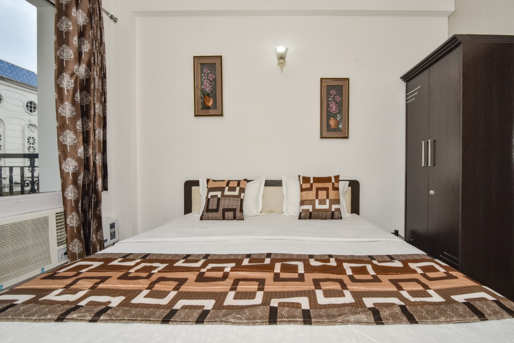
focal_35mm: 16
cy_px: 172
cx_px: 257
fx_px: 229
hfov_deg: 96.7
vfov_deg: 73.8
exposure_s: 1/100
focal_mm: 16
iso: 640
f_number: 8
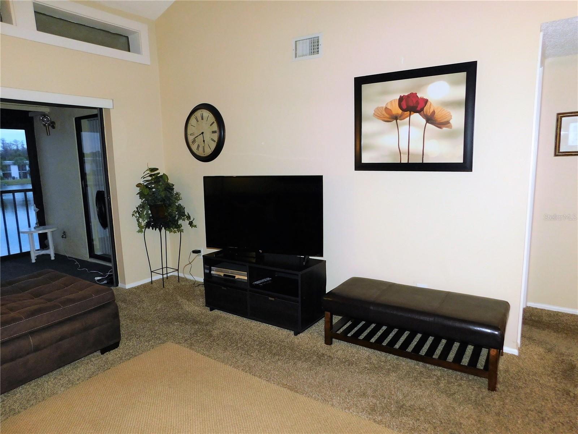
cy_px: 217
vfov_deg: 58.9
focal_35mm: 23
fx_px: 384
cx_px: 289
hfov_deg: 73.9
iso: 200
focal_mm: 4
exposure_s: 1/30
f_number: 3
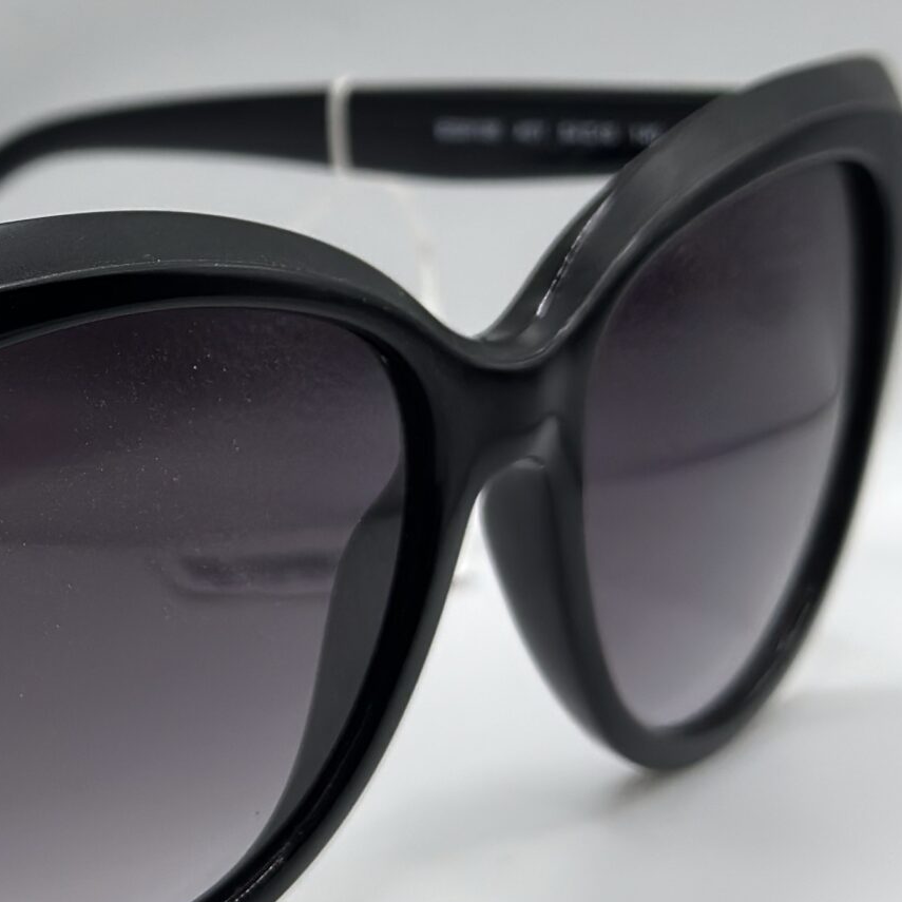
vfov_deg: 13.7
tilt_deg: -23.2
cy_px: 338
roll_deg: -0.2
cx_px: -75
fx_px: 3744
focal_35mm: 127
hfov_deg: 13.5
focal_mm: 6.86
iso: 80
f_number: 1.78
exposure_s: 1/740
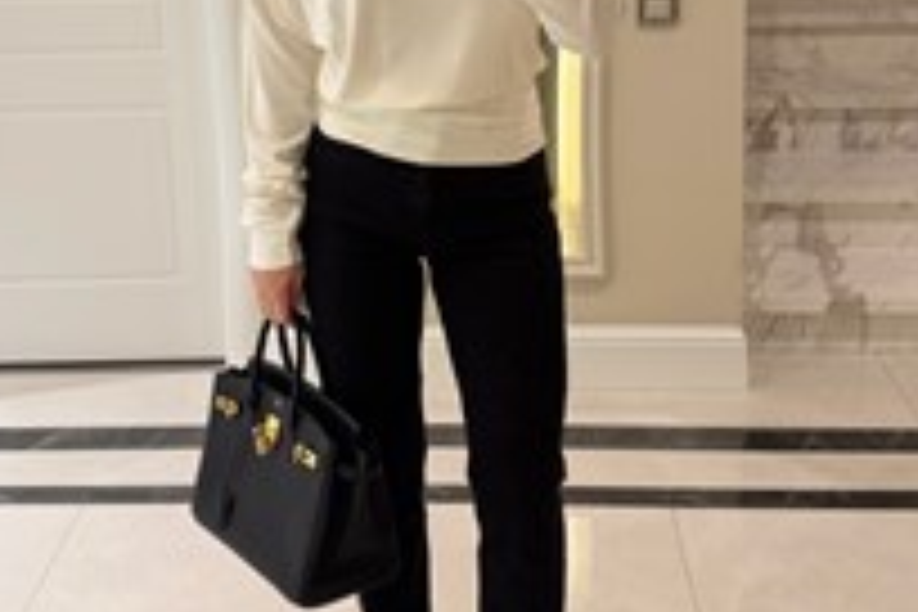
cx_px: 410
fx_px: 1249
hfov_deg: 40.3
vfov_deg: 26.5
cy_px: 54
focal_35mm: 49
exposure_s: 1/50
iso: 125
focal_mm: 6.76
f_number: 1.78
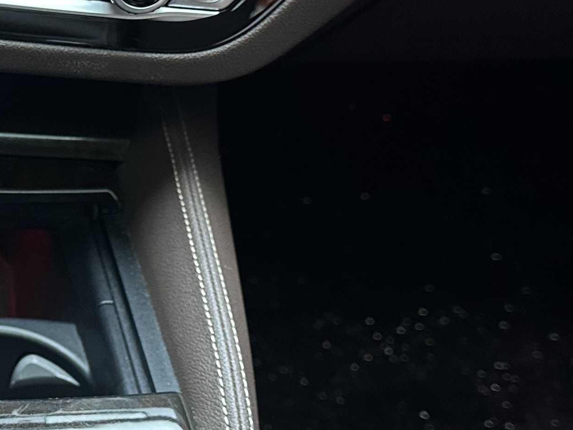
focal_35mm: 78
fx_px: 1291
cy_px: 179
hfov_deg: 24.0
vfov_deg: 18.9
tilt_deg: -34.4
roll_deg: -9.1
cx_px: 5
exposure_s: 1/50
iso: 400
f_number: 1.78
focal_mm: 6.86
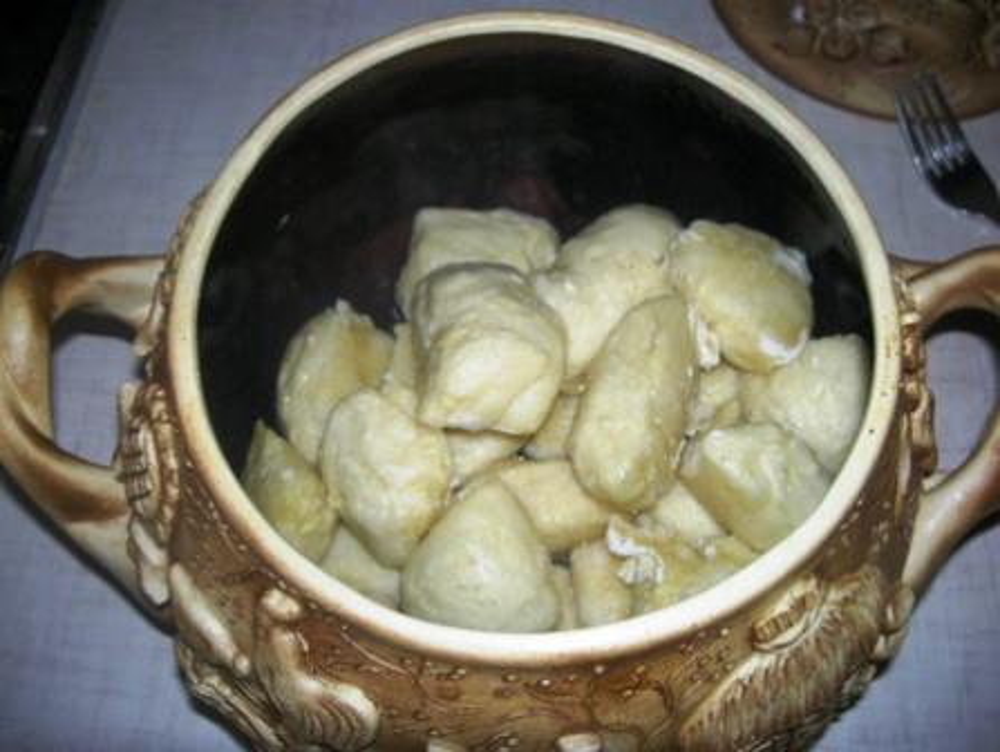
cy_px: 376
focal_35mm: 35
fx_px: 1012
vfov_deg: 40.8
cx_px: 500
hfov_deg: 52.6
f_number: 2.8
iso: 50
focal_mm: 5.7
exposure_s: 1/60
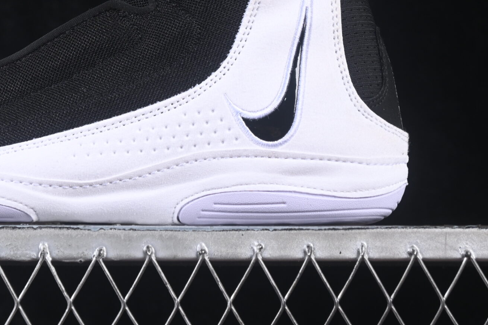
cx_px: 95
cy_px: 28
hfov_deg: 13.9
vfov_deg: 9.3
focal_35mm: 147
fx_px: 1993
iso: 160
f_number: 6.3
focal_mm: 50
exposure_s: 1/60
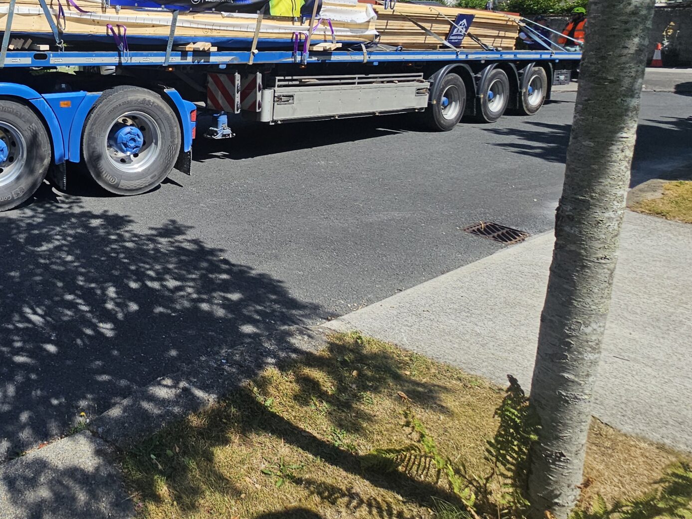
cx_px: 56
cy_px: 90
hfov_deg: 59.6
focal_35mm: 24
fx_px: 480
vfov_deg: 52.4
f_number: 2.2
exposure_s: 1/2483
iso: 50
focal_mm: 2.2
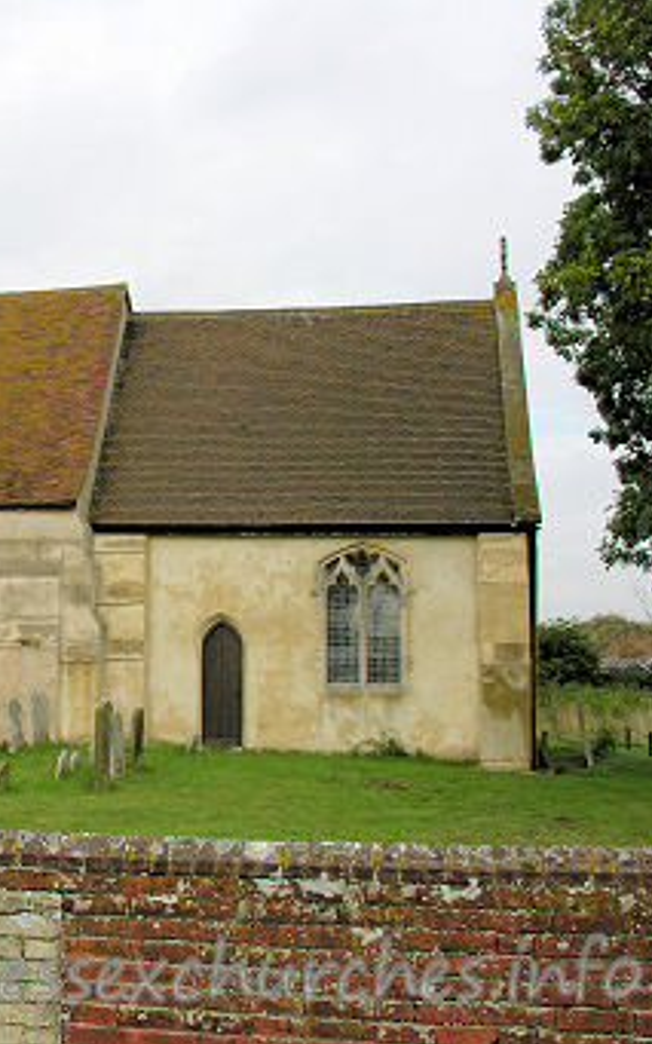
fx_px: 1422
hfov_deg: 24.6
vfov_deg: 40.3
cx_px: -9
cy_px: 525
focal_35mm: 50
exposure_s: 1/229
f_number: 5
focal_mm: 8.9
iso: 50
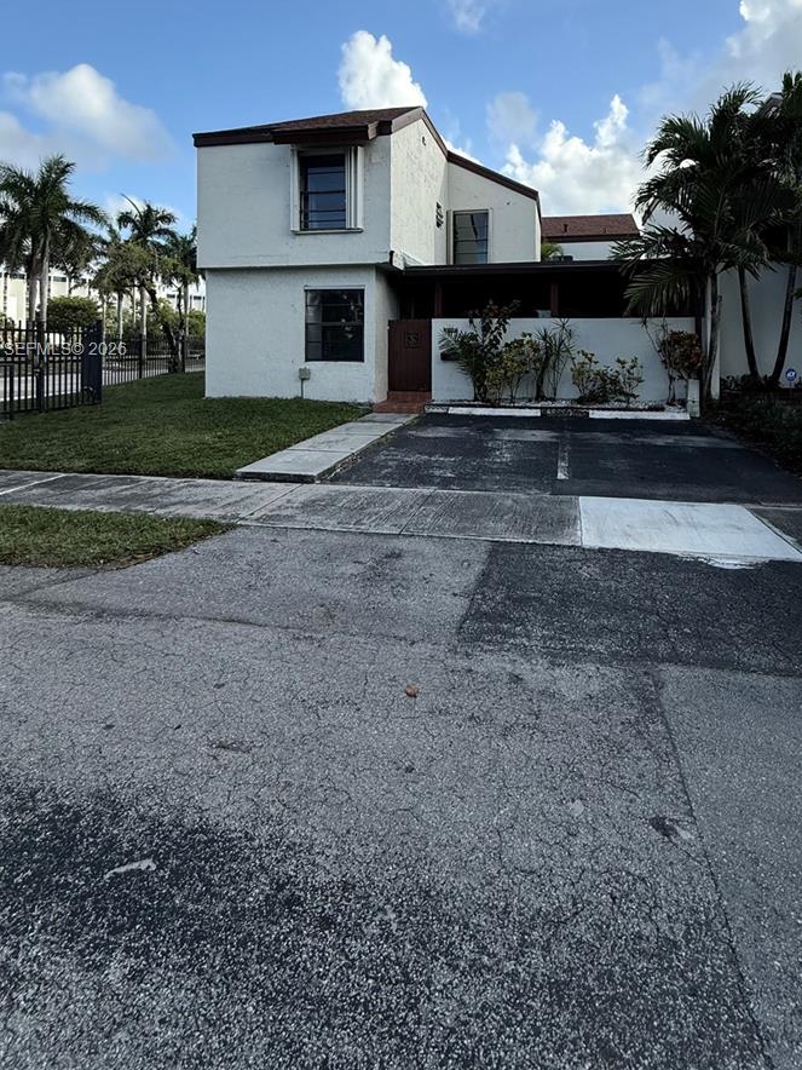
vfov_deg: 81.6
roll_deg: +0.0
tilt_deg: +0.0
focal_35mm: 19
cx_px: 448
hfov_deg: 68.5
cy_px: 351
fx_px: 587
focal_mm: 2.22
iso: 64
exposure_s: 1/1087
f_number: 2.2
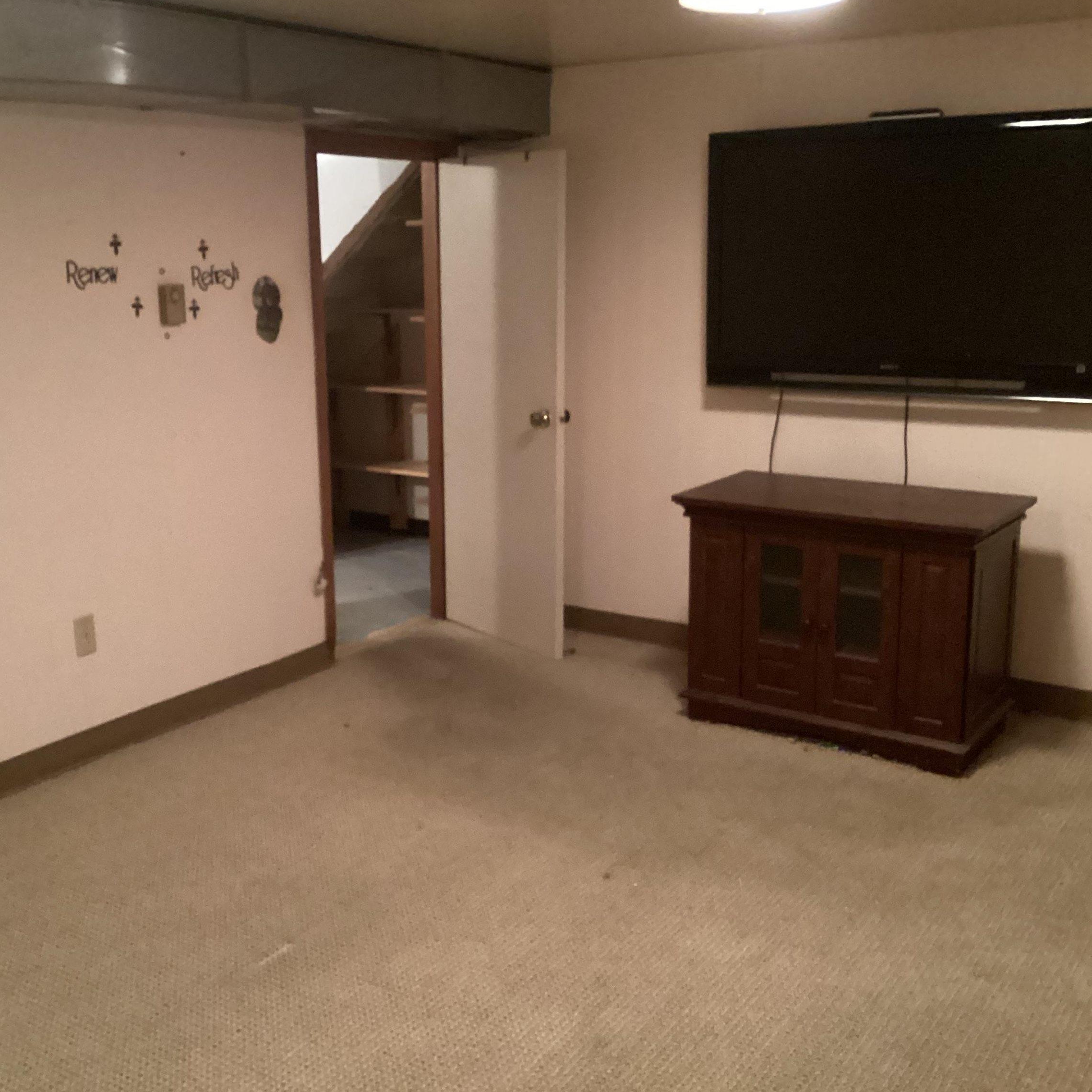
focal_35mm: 37
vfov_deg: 44.9
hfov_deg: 44.9
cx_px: 491
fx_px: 1321
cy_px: 547
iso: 800
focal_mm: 3.3
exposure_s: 1/20
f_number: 2.4
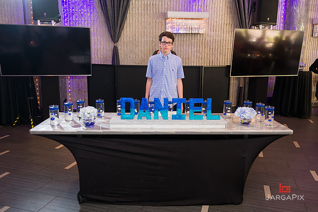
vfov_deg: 42.5
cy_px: 104
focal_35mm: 31
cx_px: 163
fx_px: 273
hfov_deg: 60.5
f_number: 3.2
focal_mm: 28
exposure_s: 1/125
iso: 1250
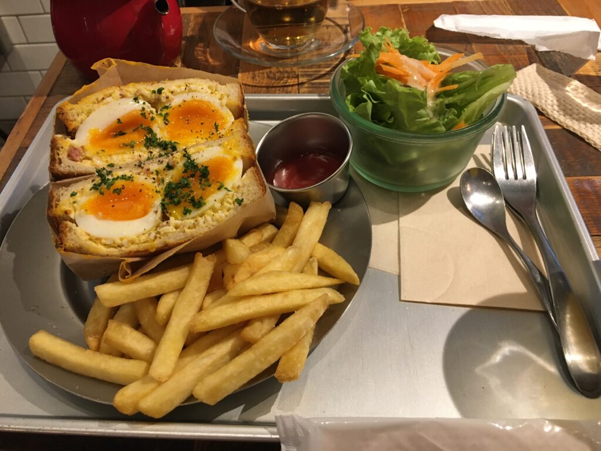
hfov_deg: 61.7
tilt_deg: -47.5
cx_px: 300
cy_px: 226
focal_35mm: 29
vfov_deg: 48.2
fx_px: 503
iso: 125
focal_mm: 4.15
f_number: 2.2
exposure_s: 1/30
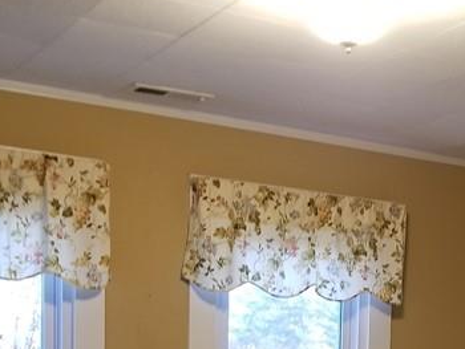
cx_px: 361
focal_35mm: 76
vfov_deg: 17.7
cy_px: 494
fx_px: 1022
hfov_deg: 25.3
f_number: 1.7
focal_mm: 4.25
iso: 200
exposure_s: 1/30
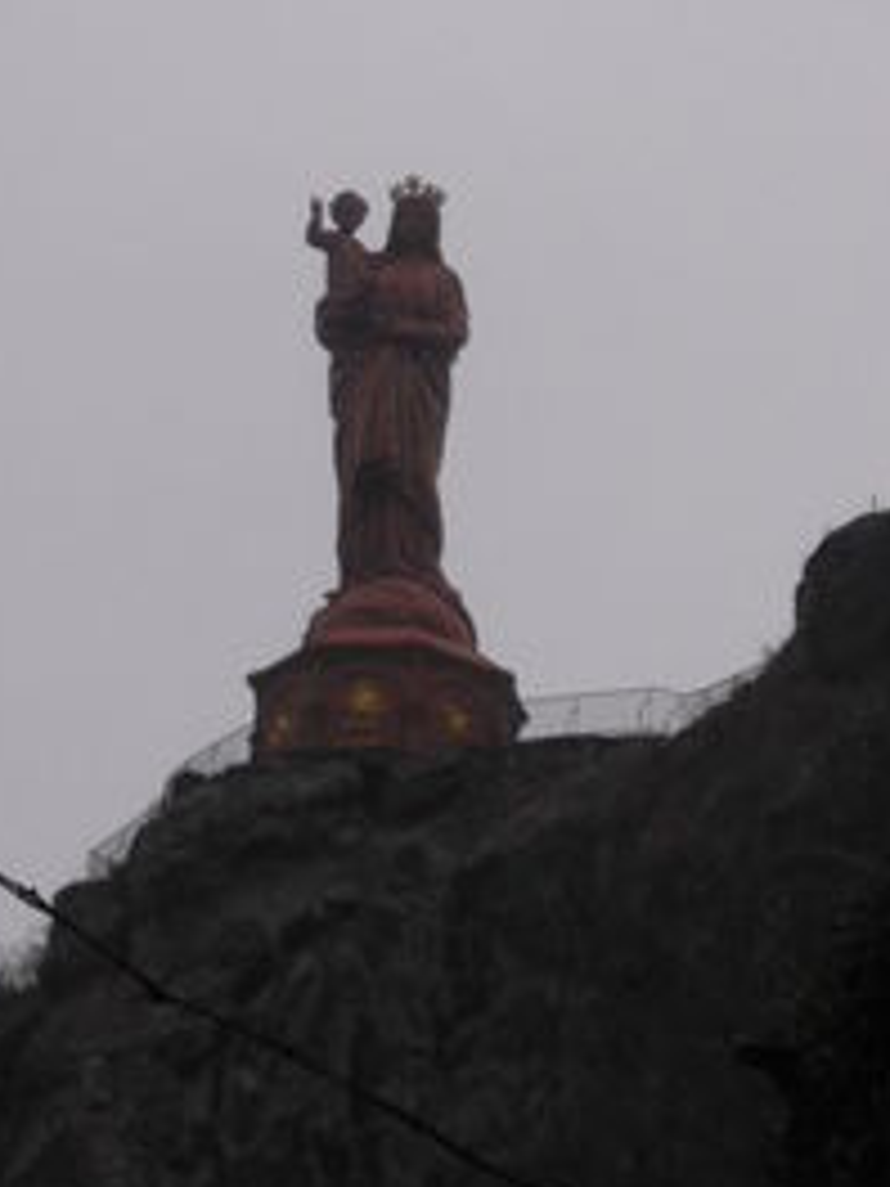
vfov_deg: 11.6
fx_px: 5828
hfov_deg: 8.7
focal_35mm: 170
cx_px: 391
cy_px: 351
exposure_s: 1/80
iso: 200
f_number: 5.9
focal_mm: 18.6
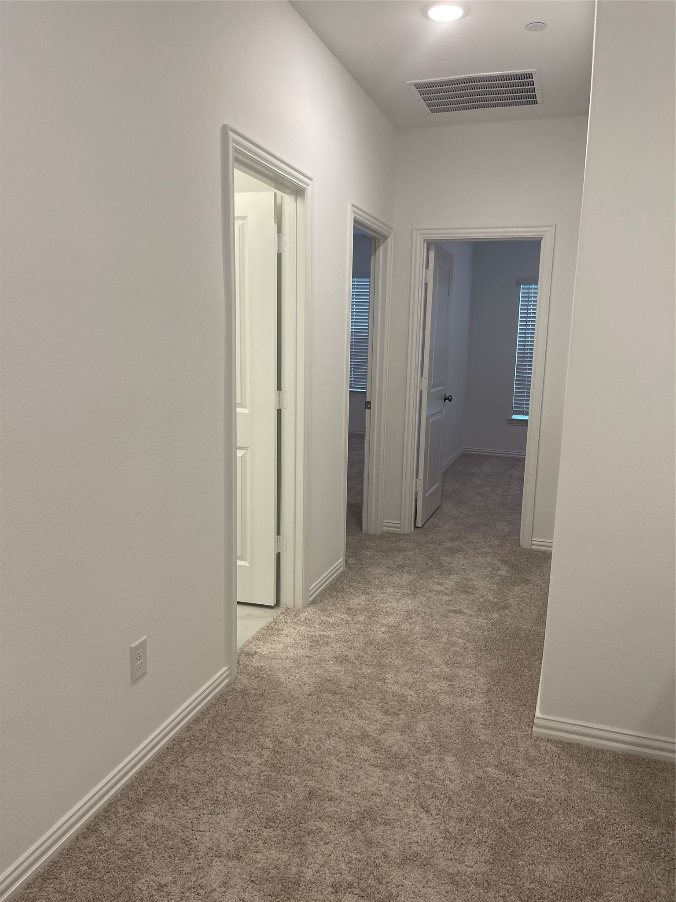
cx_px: 338
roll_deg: -0.4
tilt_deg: -8.7
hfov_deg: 54.9
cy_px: 451
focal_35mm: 25
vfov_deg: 69.4
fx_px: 651
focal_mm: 5.1
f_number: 1.6
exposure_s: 1/120
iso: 125
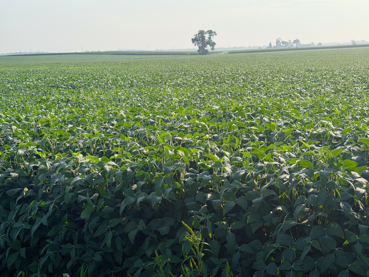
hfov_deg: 39.7
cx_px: 184
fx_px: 512
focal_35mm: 48
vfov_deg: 30.3
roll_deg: +2.2
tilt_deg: -8.5
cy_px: 138
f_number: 1.78
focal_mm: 6.76
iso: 80
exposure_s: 1/5208
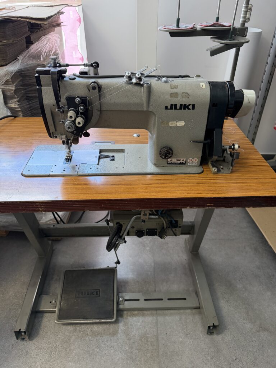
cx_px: 138
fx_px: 255
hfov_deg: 56.8
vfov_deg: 71.6
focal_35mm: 24
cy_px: 184
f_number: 1.78
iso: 200
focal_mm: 6.76
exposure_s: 1/100
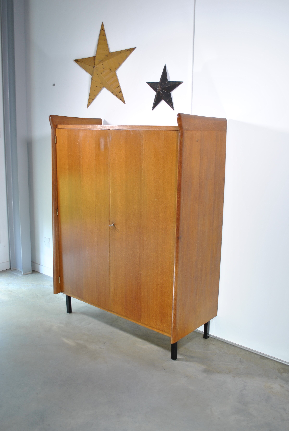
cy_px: 216
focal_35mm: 33
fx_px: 396
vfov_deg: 57.2
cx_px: 144
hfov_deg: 40.1
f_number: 3.8
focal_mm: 22
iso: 100
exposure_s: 1/15
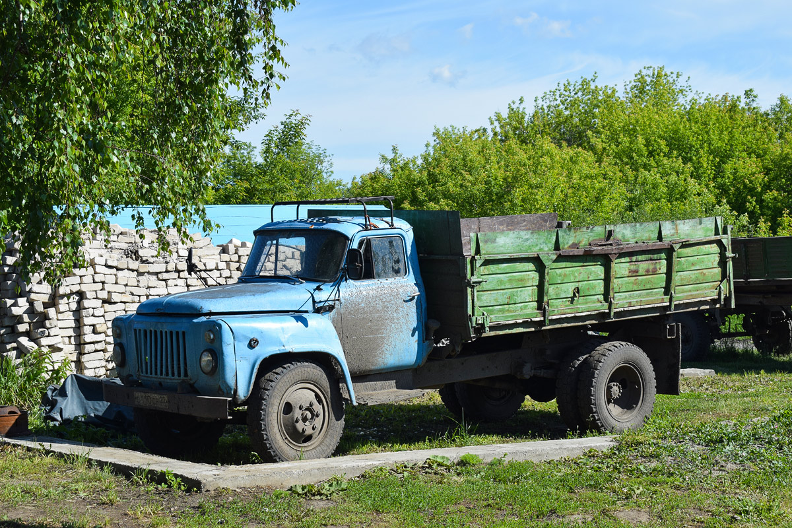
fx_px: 1584
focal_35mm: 72
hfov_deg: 28.1
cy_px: 264
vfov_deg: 18.9
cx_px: 396
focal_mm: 48
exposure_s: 1/320
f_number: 9
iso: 200
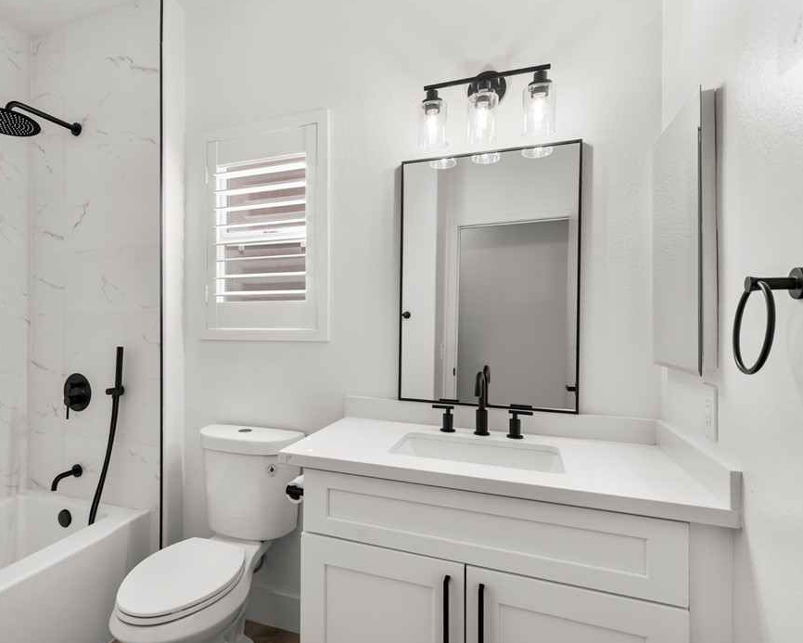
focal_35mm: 20
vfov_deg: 68.1
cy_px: 324
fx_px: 475
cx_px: 319
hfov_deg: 79.4
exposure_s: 1/50
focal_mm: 17
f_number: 8
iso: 400
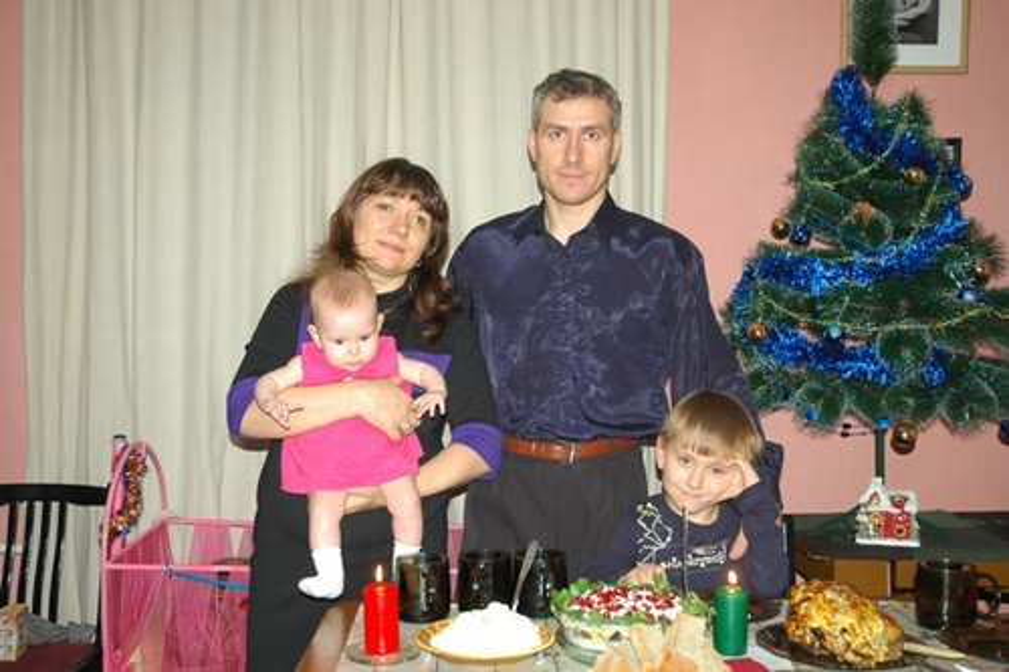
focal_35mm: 44
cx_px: 504
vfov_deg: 30.8
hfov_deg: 45.0
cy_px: 336
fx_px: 1219
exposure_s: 1/60
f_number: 4.5
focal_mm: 29
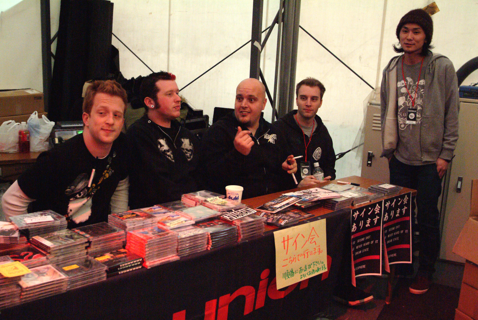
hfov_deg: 49.5
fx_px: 518
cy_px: 160
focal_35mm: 39
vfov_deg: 34.3
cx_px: 239
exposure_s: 1/125
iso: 1600
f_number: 3.2
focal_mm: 26
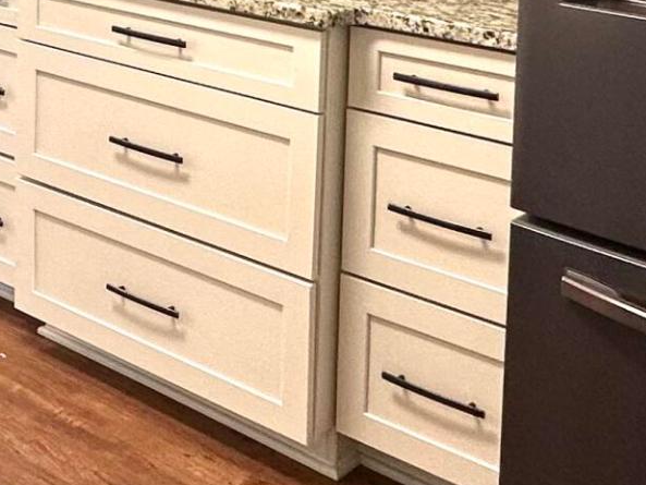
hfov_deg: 26.5
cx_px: -52
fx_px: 1269
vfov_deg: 19.7
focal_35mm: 68
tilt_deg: -4.1
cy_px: -161
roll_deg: -1.1
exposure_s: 1/120
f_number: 2.2
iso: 125
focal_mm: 2.22
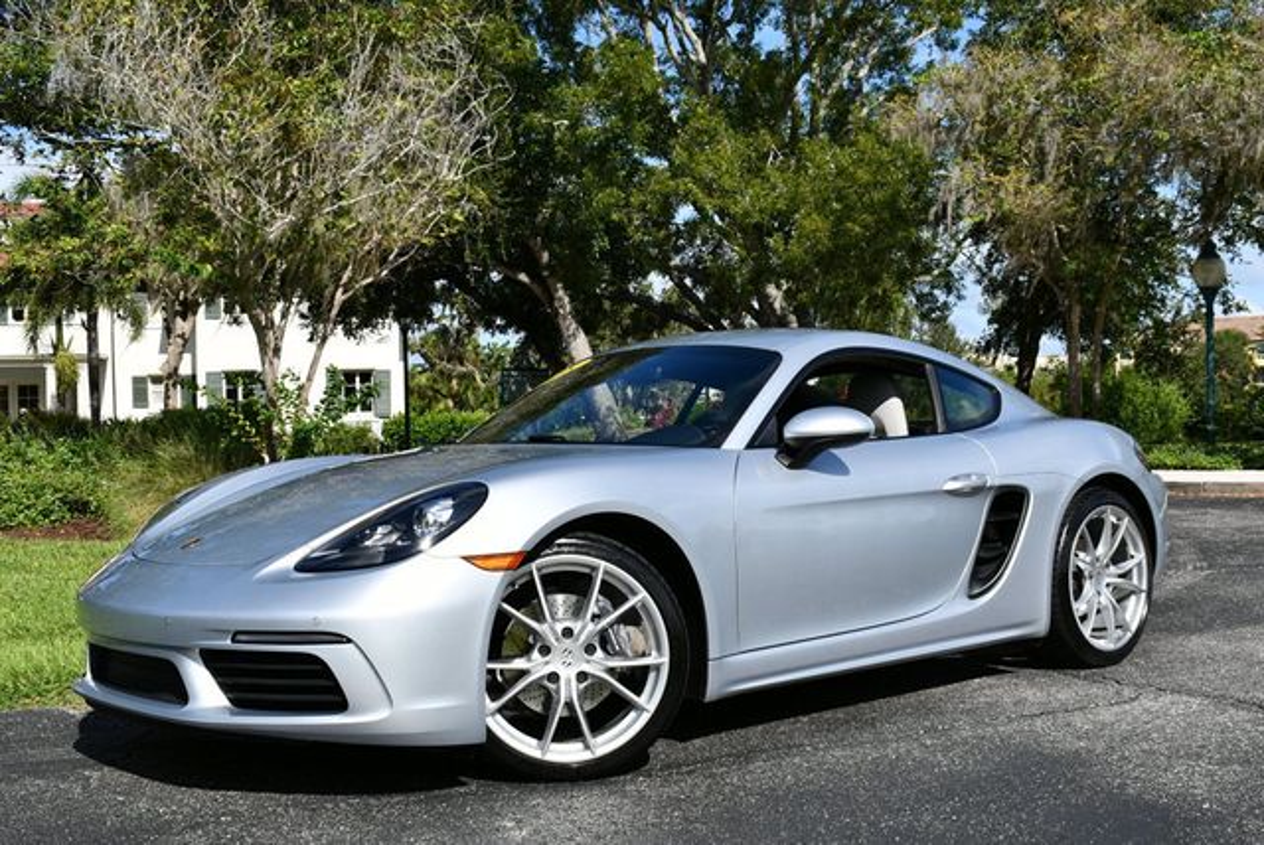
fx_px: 1546
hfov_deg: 44.5
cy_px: 422
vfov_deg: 30.6
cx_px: 632
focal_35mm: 44
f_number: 9
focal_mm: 22
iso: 100
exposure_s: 1/320
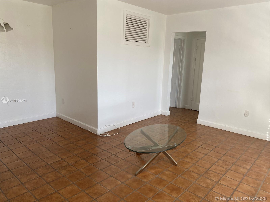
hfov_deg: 67.3
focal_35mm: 26
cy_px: 101
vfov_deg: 53.1
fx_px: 203
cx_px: 135
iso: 80
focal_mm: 4.25
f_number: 1.8
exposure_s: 1/122
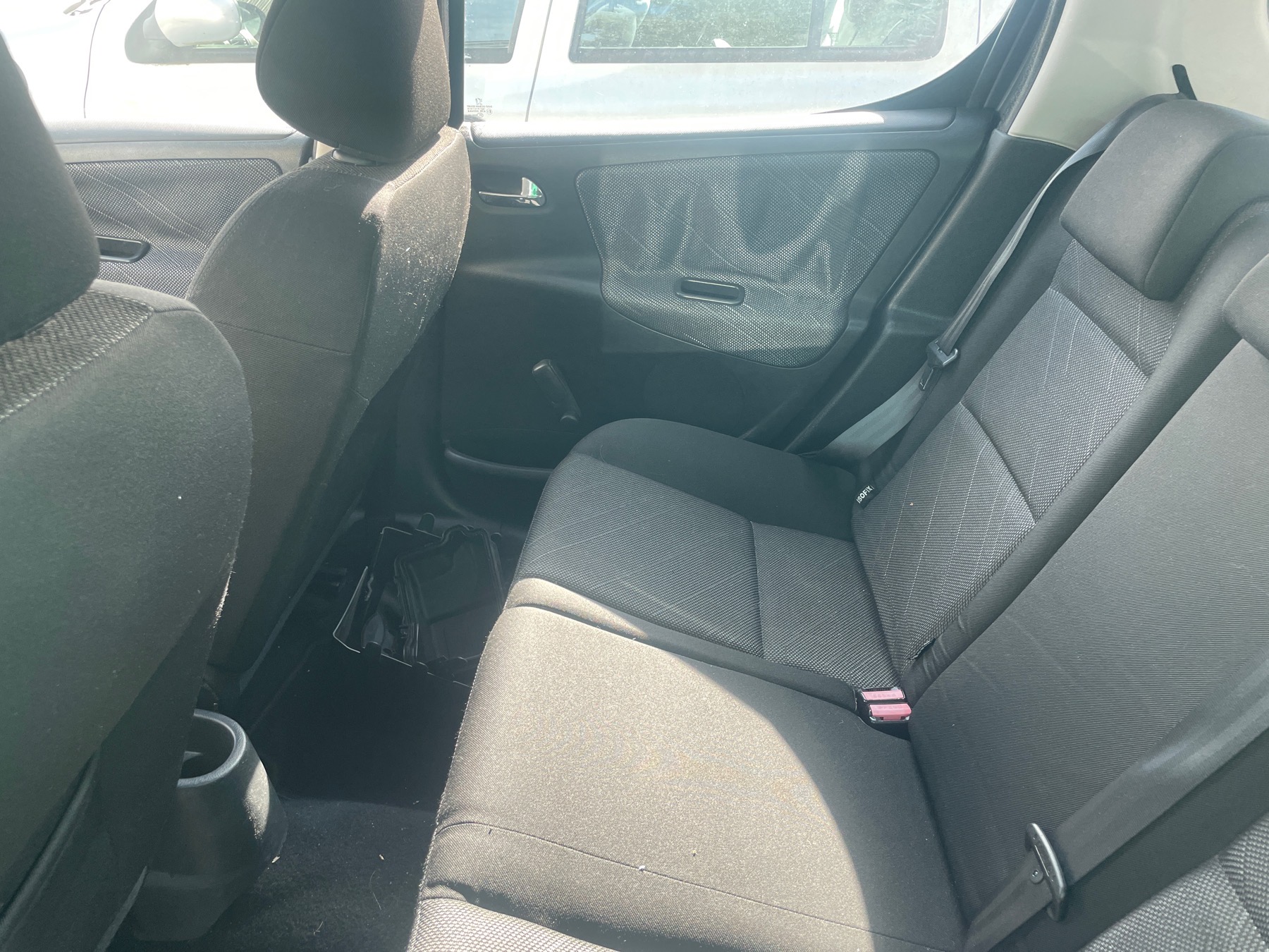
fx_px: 953
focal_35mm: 26
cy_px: 476
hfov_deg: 67.3
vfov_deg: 53.1
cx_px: 634
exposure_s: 1/121
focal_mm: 4.2
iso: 100
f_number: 1.6
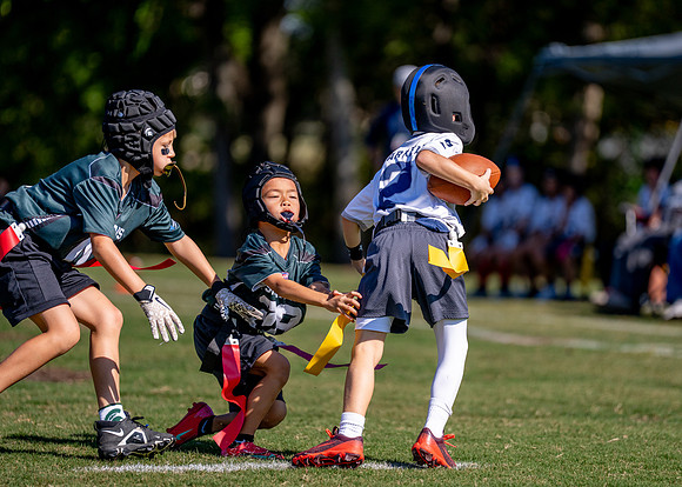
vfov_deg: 6.5
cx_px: 379
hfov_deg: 9.1
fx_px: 4292
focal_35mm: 222
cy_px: 238
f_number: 2.8
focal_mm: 200
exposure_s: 1/5000
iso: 250
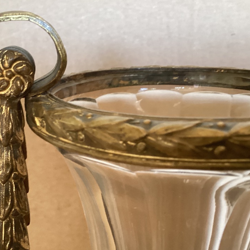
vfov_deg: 36.8
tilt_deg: -17.5
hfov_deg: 36.3
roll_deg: -1.7
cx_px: 79
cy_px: 136
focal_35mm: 46
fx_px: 376
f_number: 2.4
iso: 500
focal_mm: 3.3
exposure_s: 1/25
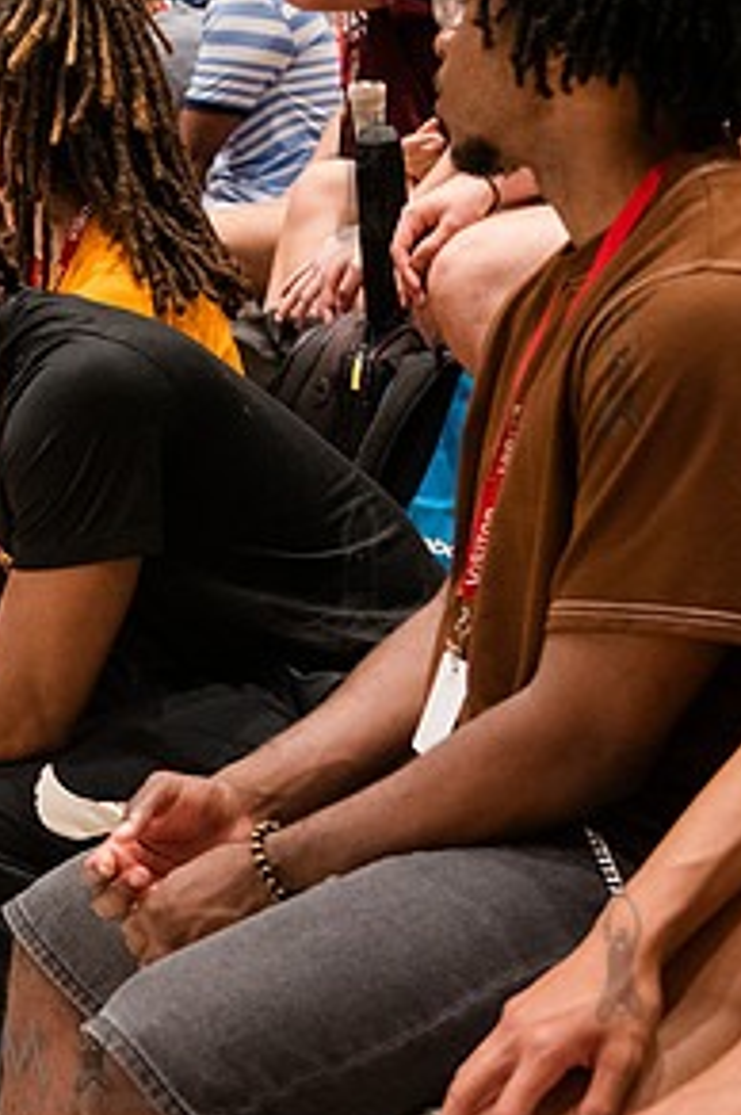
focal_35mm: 111
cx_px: -289
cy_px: 369
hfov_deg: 11.9
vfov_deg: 18.4
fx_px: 3435
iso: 5000
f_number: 4
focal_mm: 48
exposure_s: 1/250
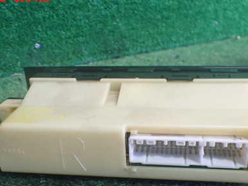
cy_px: 135
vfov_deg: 30.4
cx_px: 126
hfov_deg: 40.4
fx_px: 337
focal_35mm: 47
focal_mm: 5.4
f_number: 2.3
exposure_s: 1/100
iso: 800
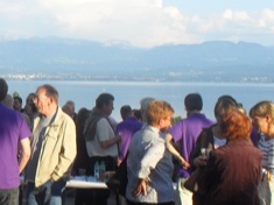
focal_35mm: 97
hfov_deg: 19.4
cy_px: 135
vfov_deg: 15.2
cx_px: -24
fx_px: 767
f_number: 8.4
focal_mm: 6.3
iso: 100
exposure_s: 1/90
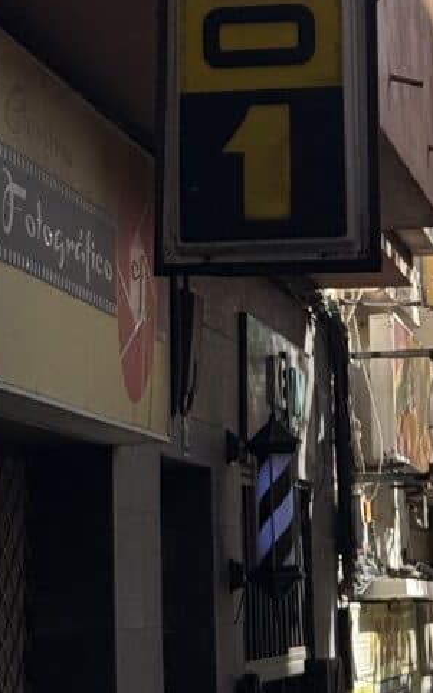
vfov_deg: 13.1
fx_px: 2872
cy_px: -292
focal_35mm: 152
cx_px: 342
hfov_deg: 8.6
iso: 64
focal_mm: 6.76
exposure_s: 1/2976
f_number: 1.78
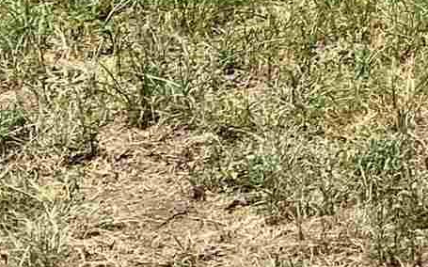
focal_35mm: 186
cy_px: -702
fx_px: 2169
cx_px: 1017
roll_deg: -0.5
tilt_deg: +1.2
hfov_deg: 9.9
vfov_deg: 6.1
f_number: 1.8
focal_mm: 4.25
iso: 32
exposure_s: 1/1754
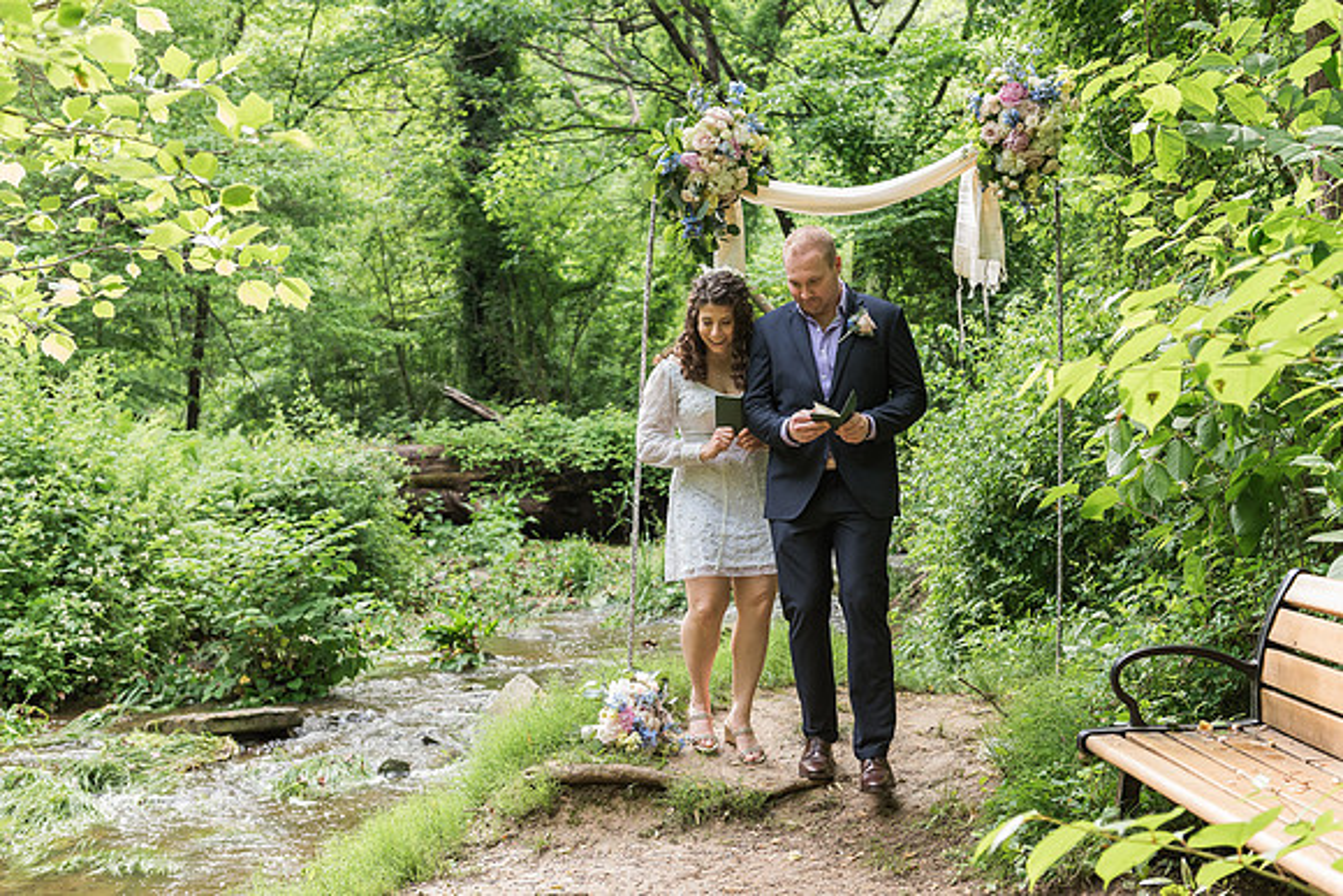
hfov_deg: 43.2
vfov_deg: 29.6
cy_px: 441
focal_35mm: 45
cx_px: 671
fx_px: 1696
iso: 800
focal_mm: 44
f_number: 4
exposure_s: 1/200
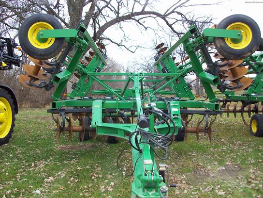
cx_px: 132
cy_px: 99
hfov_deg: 54.0
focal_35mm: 34
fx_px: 258
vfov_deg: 41.8
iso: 80
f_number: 2.8
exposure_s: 1/109
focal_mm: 5.7
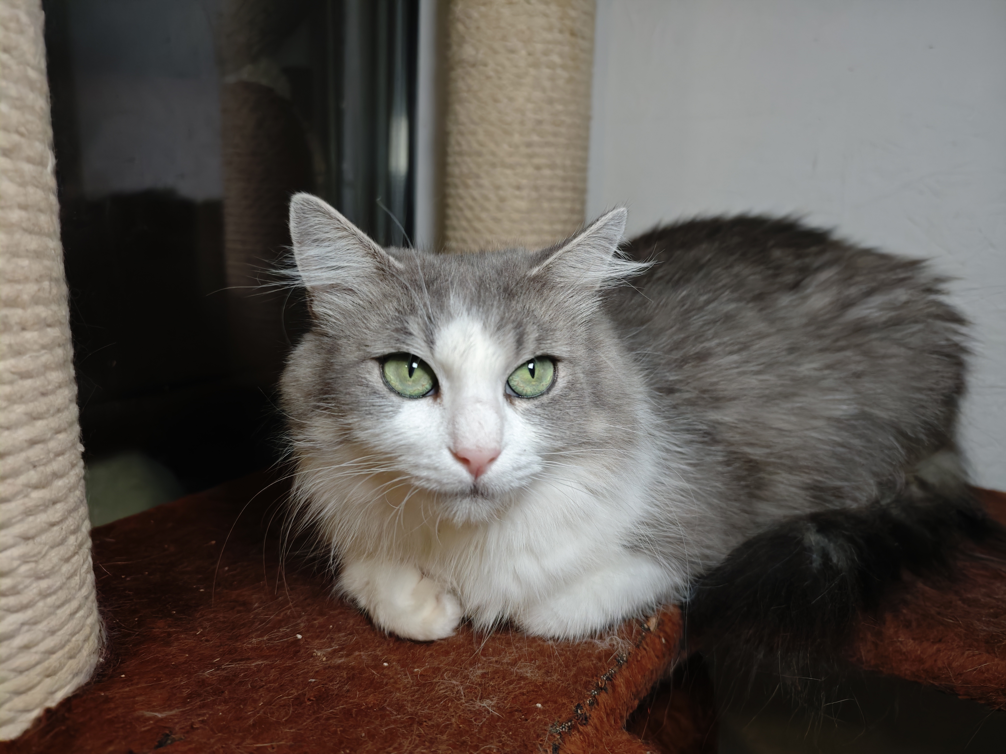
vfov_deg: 58.9
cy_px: 377
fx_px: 668
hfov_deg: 73.9
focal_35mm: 23
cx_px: 503
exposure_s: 1/435
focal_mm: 8.72
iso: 2000
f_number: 2
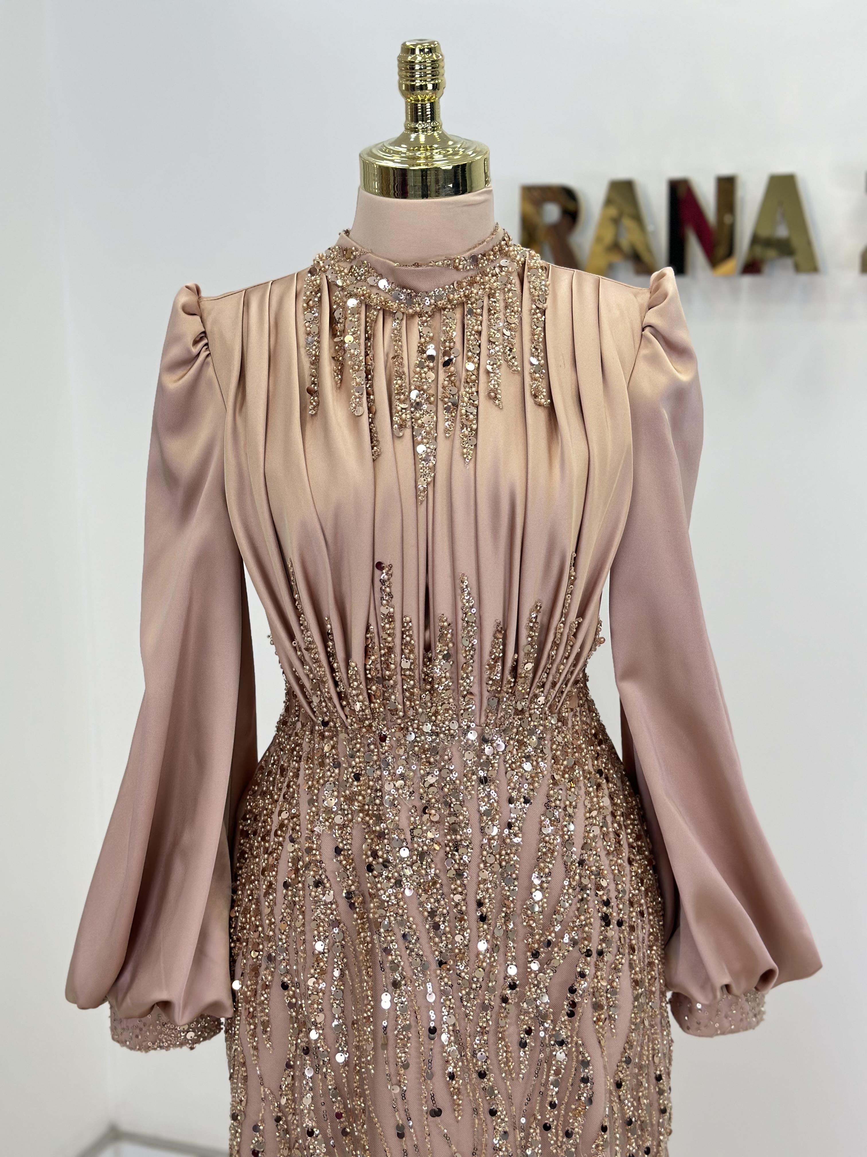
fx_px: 1603
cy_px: 578
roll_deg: +0.8
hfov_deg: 30.3
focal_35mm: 48
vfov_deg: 39.7
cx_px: 434
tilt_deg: -9.4
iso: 80
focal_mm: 6.86
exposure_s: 1/222
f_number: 1.78
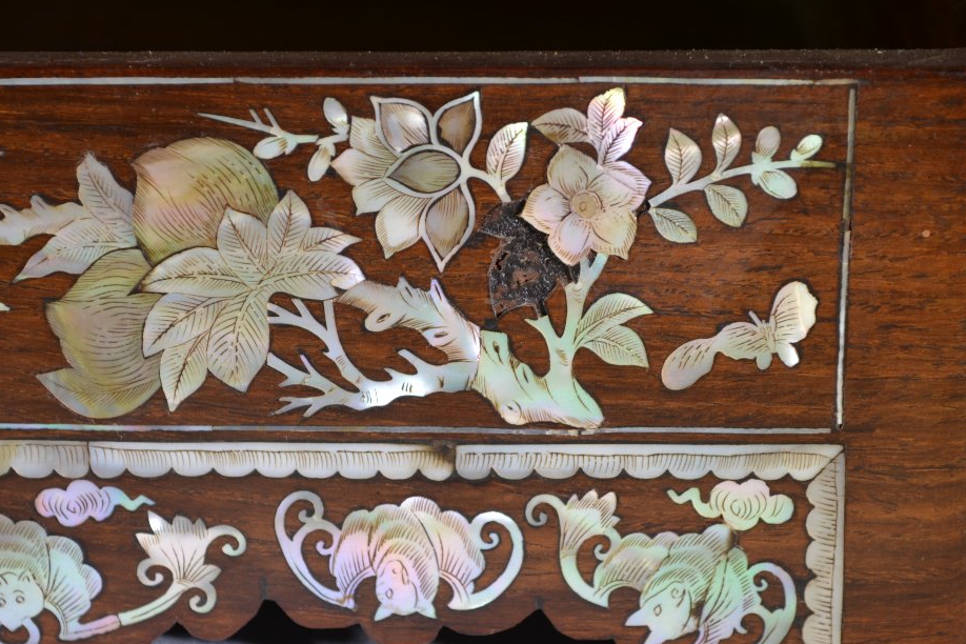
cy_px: 348
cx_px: 468
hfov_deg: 20.0
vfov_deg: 13.4
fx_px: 2737
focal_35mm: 102
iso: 100
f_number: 6.3
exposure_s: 1/200
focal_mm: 52
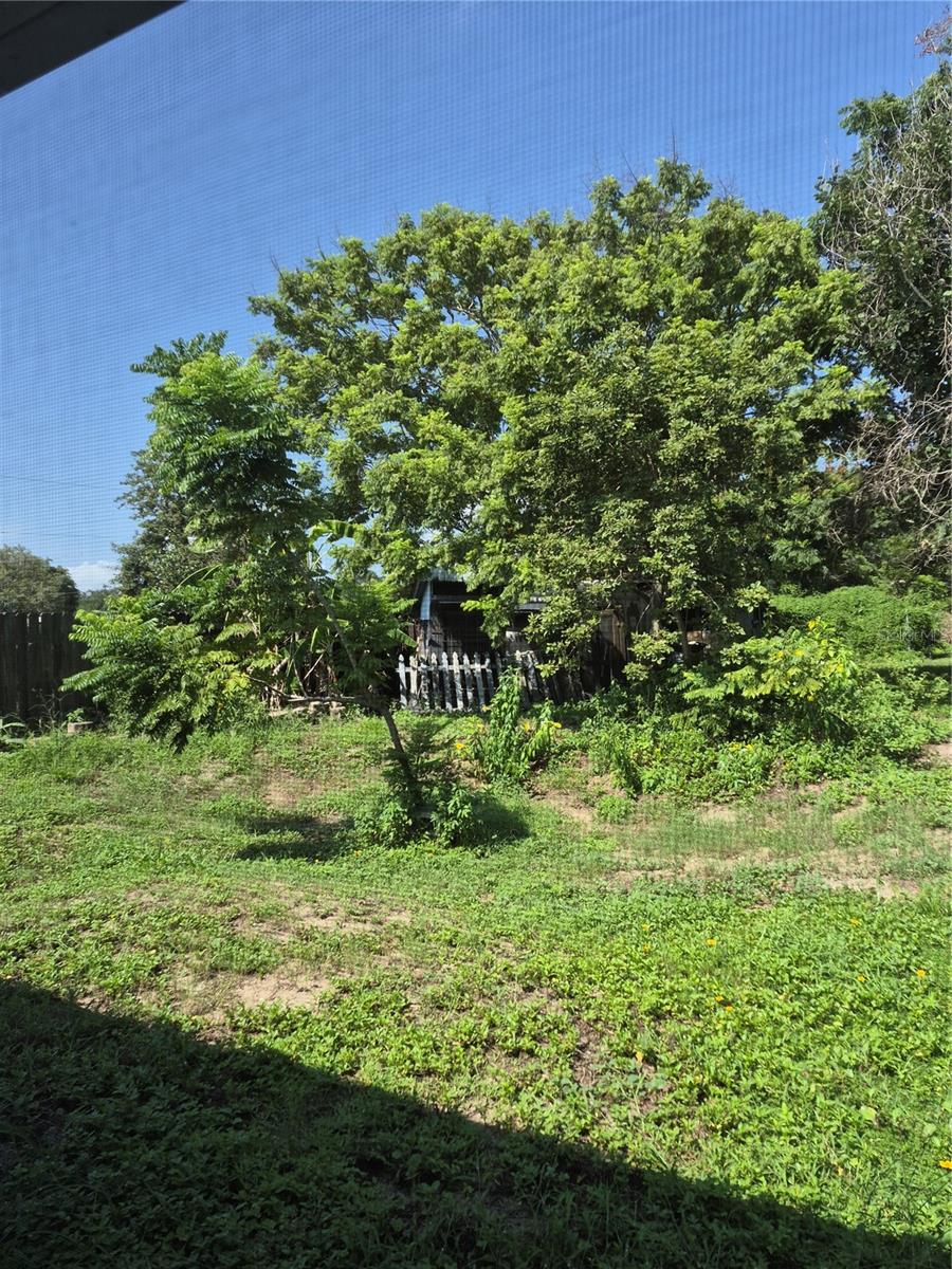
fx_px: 843
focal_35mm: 23
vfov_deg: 73.9
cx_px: 476
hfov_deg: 58.9
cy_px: 634
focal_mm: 5.4
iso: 25
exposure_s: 1/682
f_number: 1.8
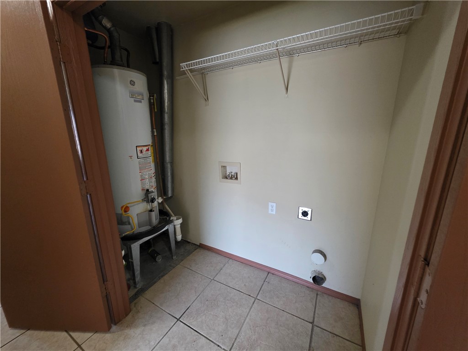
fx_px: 176
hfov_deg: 106.2
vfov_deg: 89.9
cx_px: 234
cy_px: 176
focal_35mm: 13
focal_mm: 2.2
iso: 800
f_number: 1.9
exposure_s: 1/60
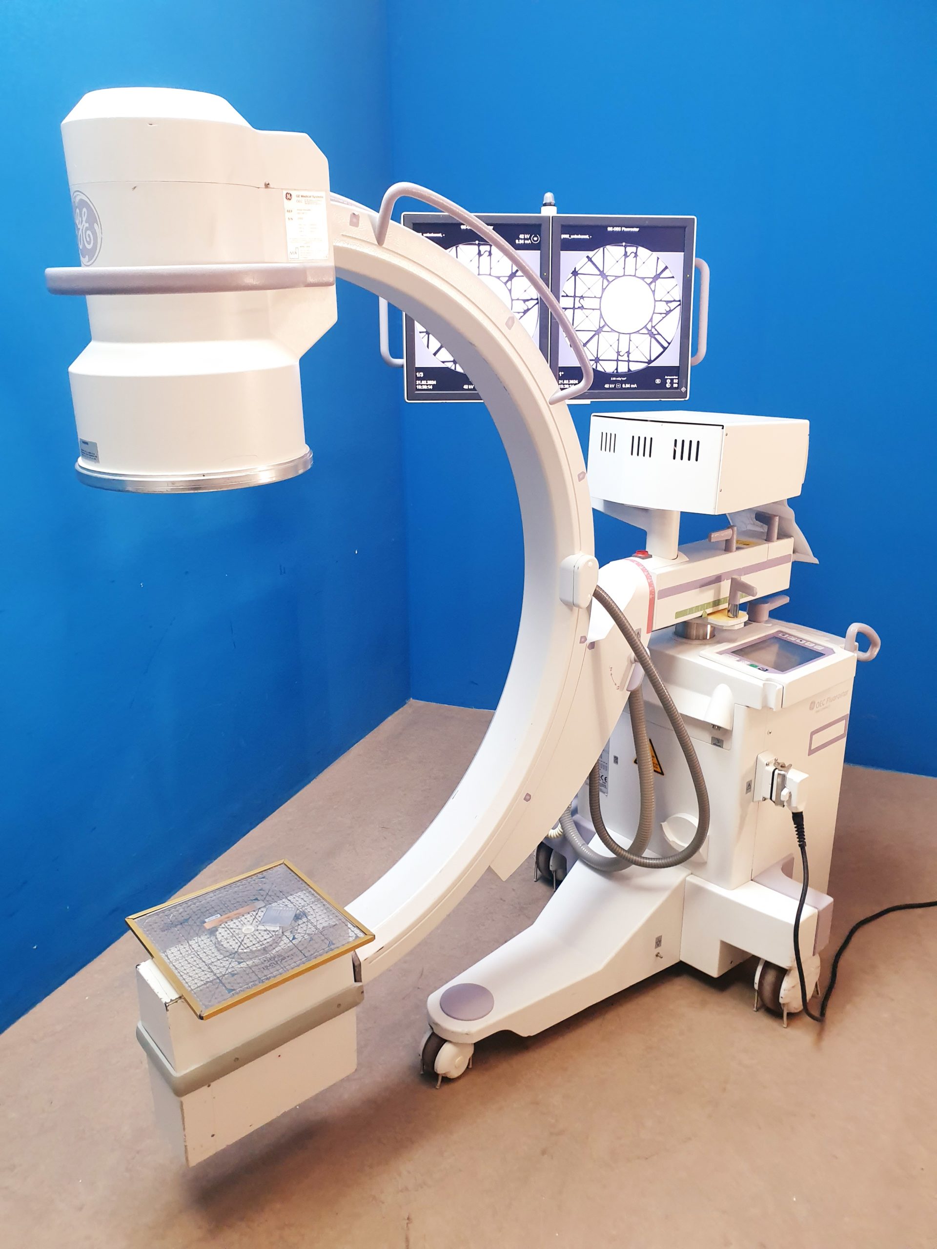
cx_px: 468
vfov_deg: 67.3
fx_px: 938
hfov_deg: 53.1
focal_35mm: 26
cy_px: 624
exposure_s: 1/50
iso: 200
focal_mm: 4.3
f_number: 2.4
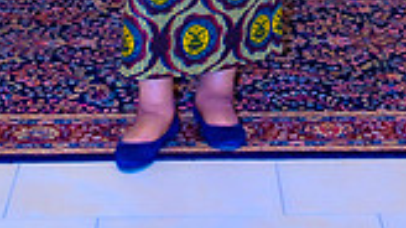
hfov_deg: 17.7
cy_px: -315
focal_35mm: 121
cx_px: 238
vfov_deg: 9.0
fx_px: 1302
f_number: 2.8
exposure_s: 1/80
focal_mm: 28
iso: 560
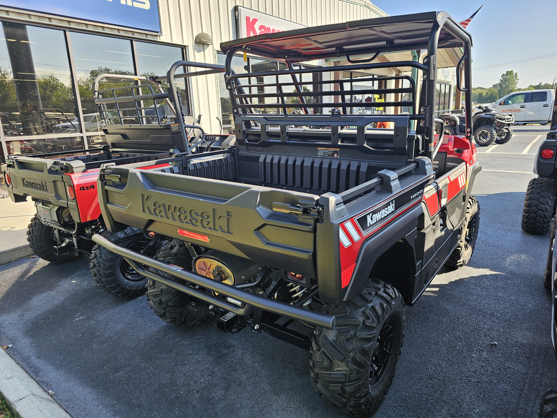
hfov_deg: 73.9
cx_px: 278
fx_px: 370
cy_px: 209
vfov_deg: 58.9
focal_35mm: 23
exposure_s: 1/120
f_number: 1.7
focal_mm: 6.3
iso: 16
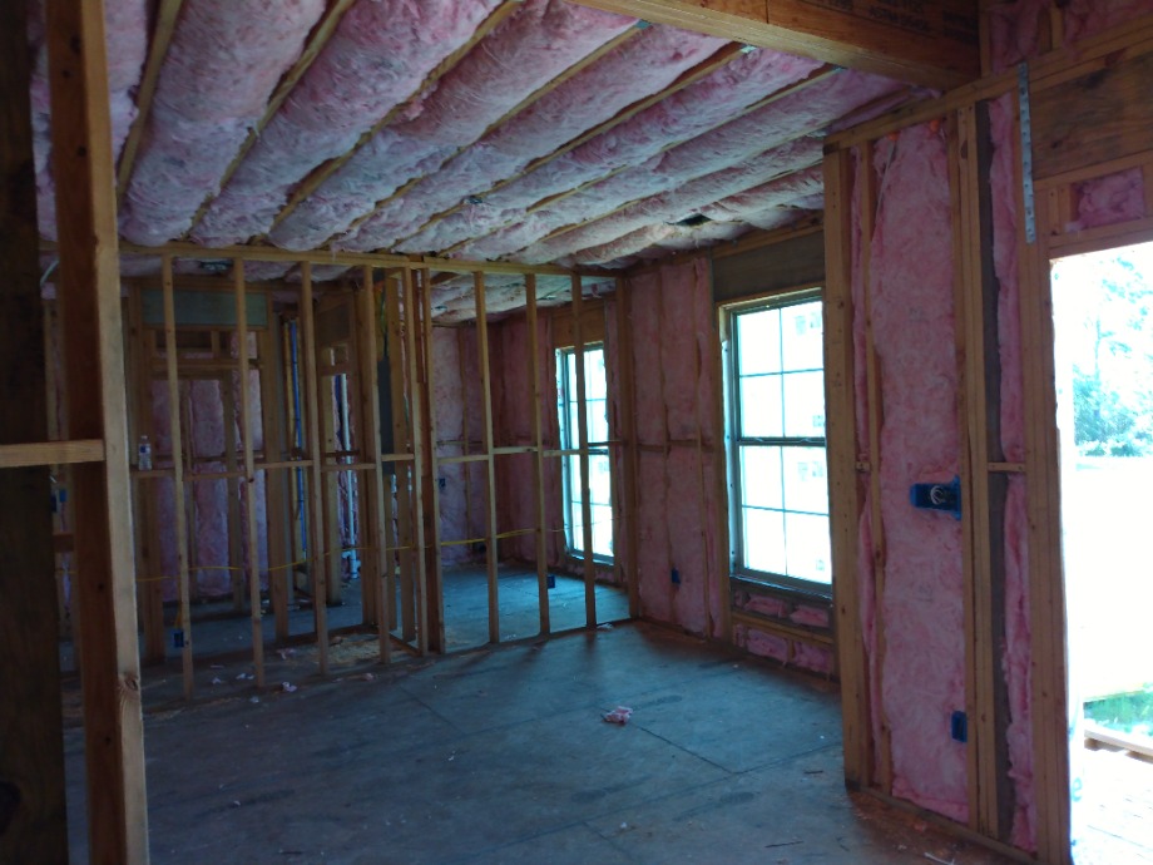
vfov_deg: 66.0
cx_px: 576
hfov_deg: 81.7
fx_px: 666
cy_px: 432
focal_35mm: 20
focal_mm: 3.54
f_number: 2
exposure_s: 1/60
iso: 164
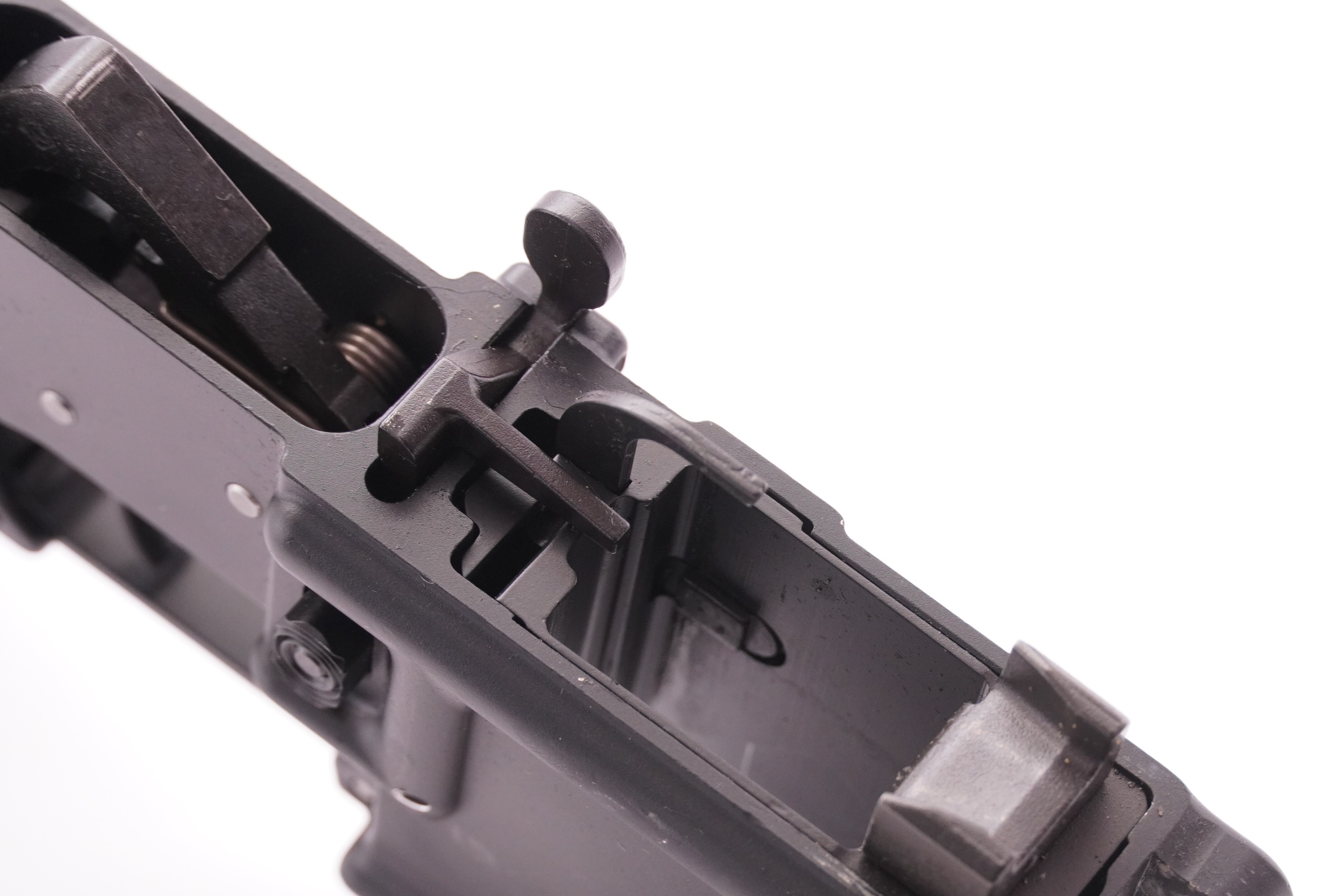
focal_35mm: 137
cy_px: 630
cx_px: 848
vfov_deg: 10.0
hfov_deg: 14.9
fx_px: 5109
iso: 1000
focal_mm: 64
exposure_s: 1/125
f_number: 5.6
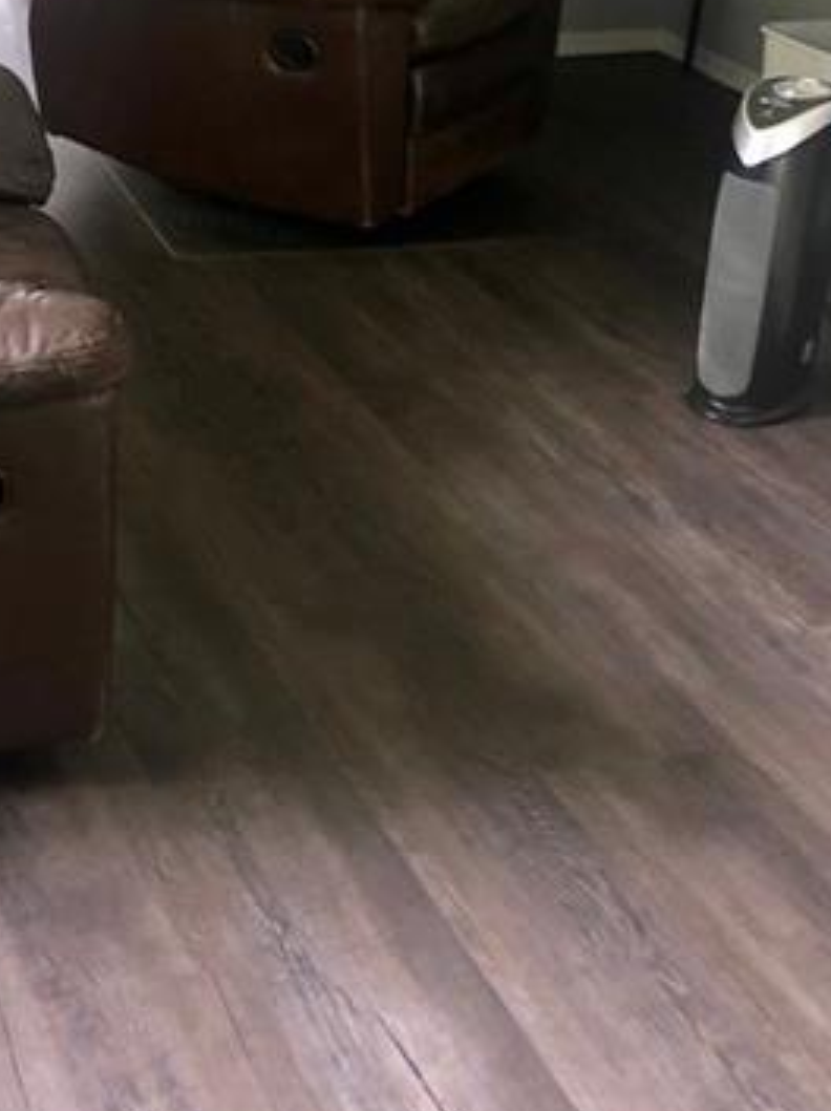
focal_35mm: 61
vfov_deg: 30.3
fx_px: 1956
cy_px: 101
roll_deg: -3.9
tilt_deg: -15.7
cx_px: 151
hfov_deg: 23.6
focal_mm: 3.99
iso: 100
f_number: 1.8
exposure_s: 1/9
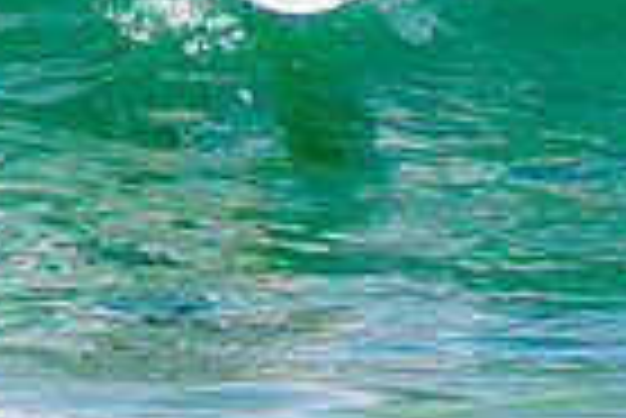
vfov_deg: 0.6
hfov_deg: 0.8
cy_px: -124
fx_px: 43604
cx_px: 86
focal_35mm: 2505
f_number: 5.6
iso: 450
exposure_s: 1/2000
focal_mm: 400
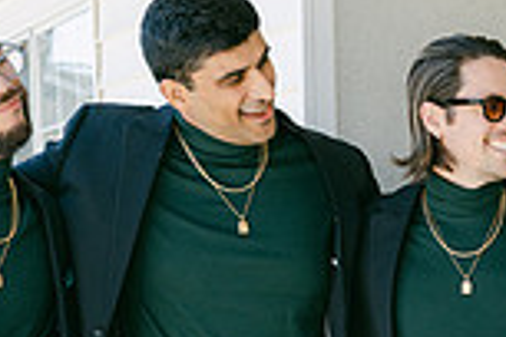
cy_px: 494
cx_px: 668
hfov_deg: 14.7
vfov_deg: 10.0
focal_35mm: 133
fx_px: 1869
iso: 80
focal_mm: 35
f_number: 4
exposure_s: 1/320
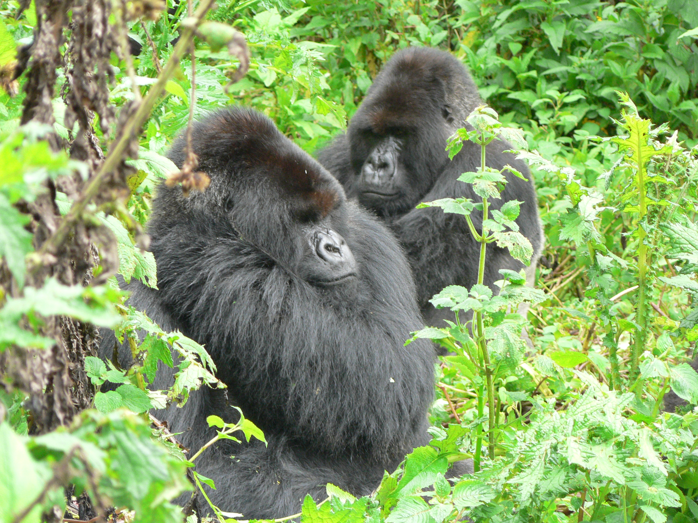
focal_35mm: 182
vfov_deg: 8.2
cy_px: 262
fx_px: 3670
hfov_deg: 10.9
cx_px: 349
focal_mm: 30.4
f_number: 3.3
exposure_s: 1/30
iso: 200
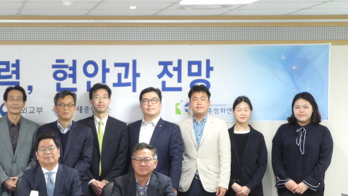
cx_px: 22
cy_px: 170
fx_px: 1218
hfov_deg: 16.0
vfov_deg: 9.2
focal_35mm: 132
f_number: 3.5
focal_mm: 13
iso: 400
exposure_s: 1/22.8
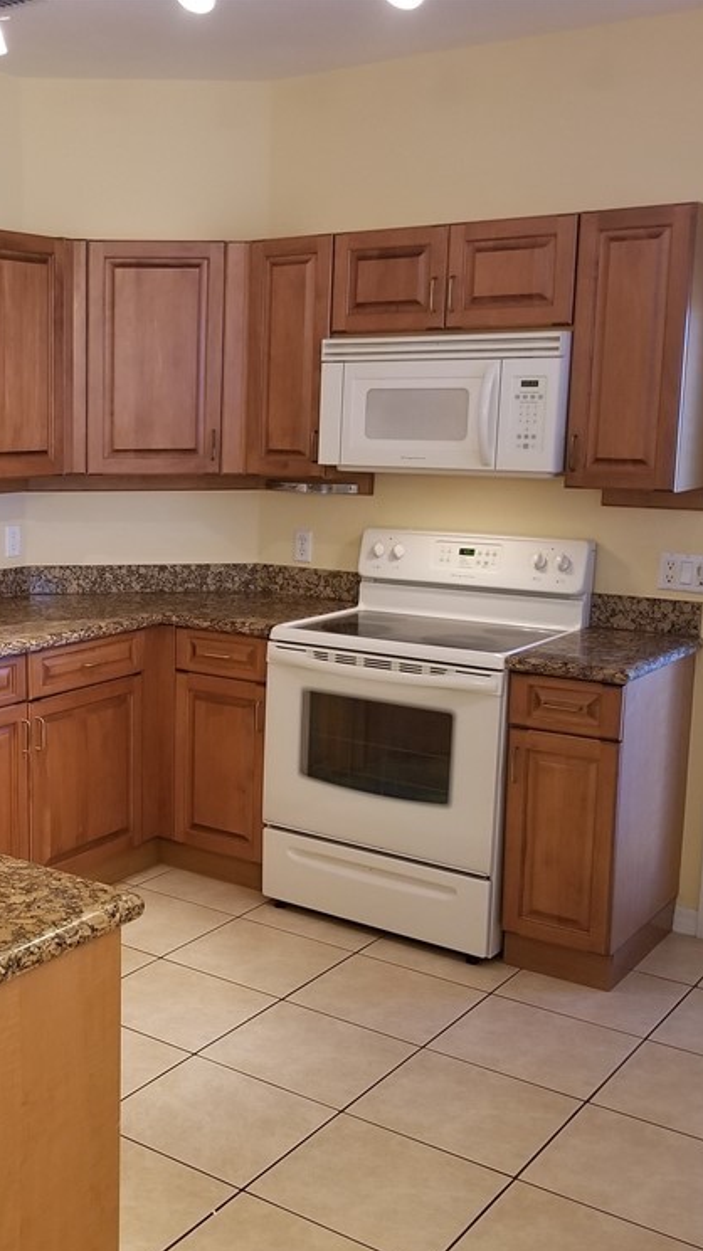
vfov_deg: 51.6
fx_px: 1294
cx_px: 116
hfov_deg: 29.5
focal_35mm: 39
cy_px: 642
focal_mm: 4.25
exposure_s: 1/30
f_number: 1.7
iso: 250
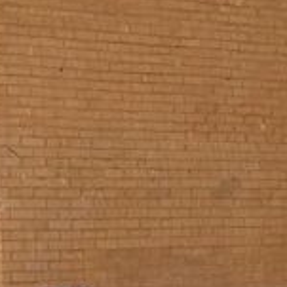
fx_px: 1510
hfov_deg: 10.1
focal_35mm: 161
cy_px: -212
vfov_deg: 10.3
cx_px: -287
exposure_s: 1/1000
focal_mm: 10.4
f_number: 2.2
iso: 125
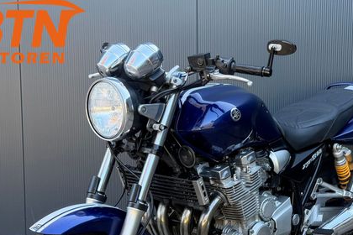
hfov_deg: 49.8
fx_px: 373
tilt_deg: -6.2
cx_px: 236
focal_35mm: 38
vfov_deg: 33.6
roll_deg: -1.5
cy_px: 201
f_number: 1.78
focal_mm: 6.76
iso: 100
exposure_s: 1/182
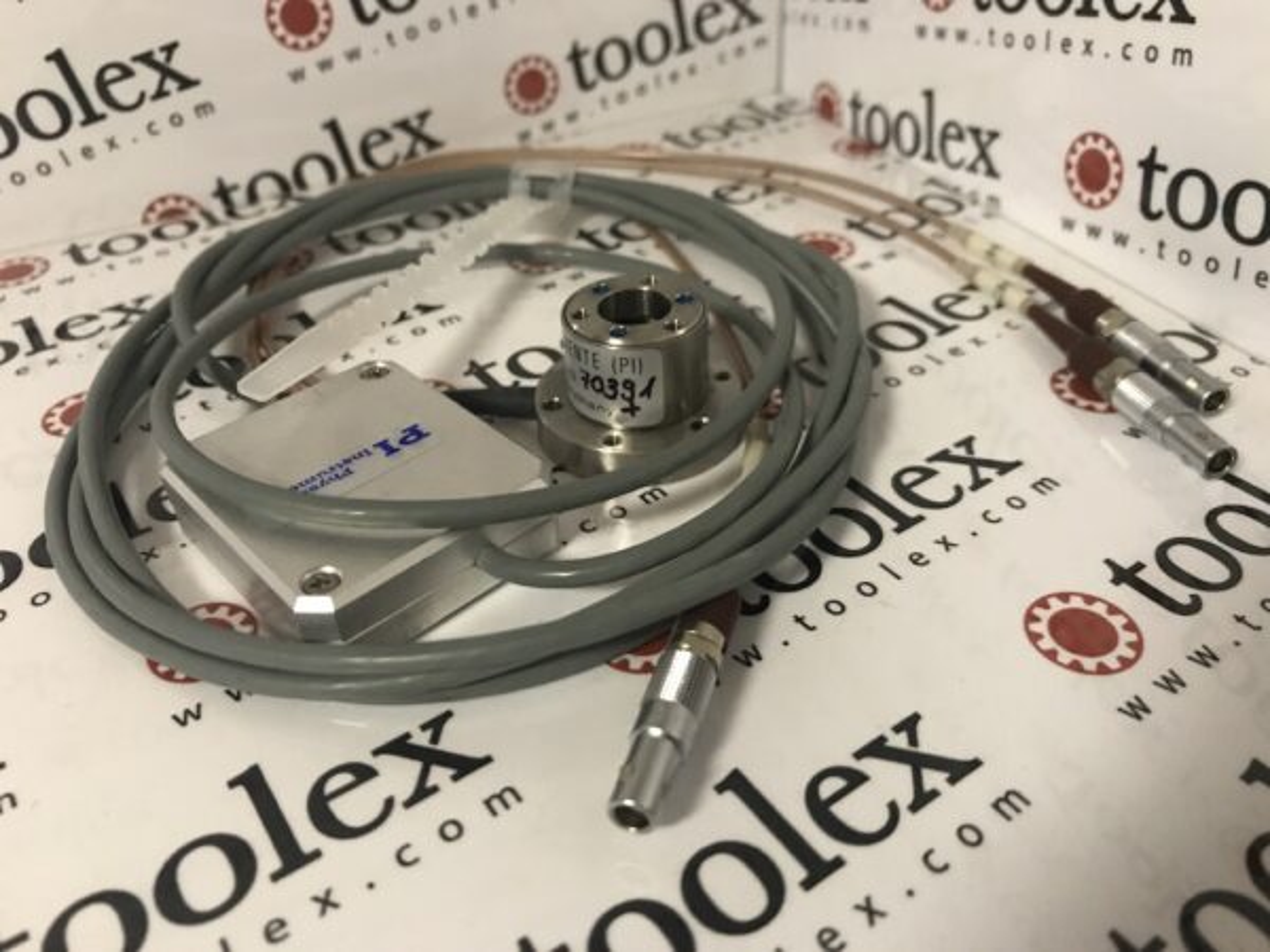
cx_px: 635
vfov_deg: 49.7
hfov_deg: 63.4
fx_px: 1027
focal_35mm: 28
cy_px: 476
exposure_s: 1/14
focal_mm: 3.99
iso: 100
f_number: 1.8
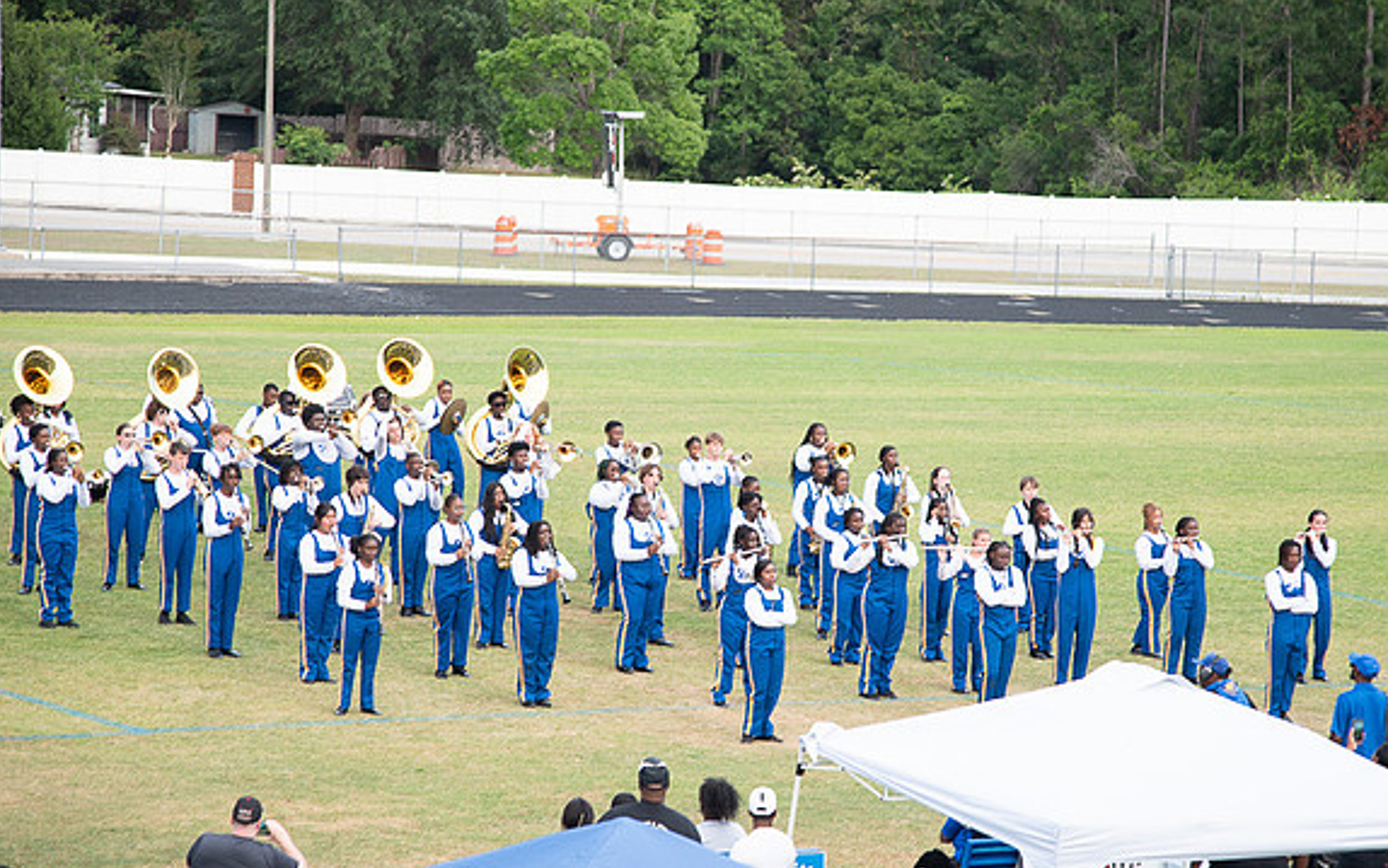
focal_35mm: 148
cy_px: 470
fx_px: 5600
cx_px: 745
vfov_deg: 8.9
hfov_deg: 14.1
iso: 100
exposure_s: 1/200
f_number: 4
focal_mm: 110
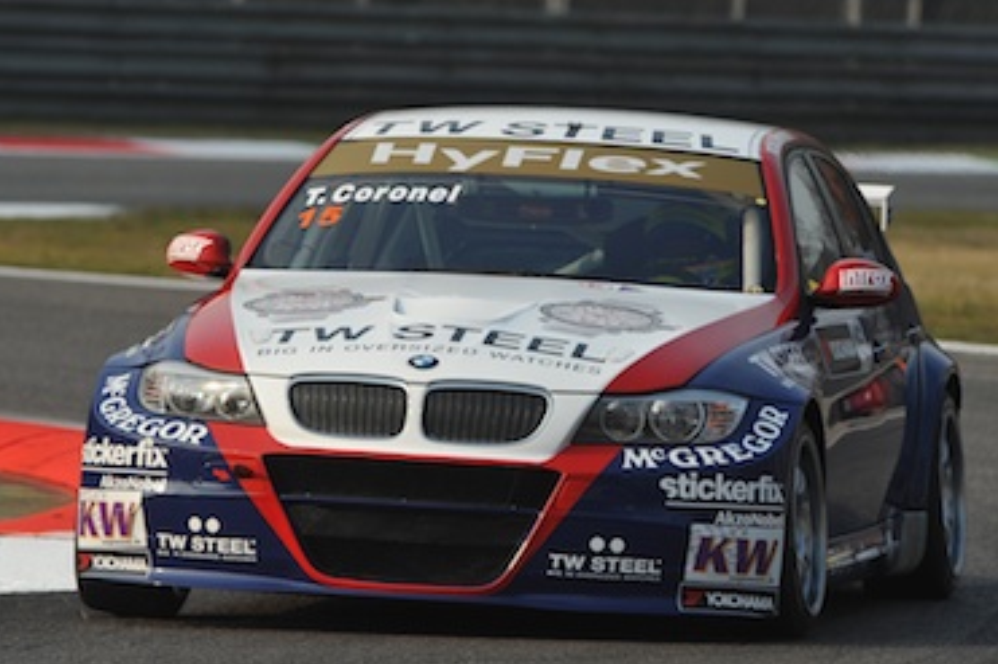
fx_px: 15046
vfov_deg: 2.5
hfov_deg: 3.8
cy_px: 383
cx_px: 406
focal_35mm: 543
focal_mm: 420
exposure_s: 1/800
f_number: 10
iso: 400
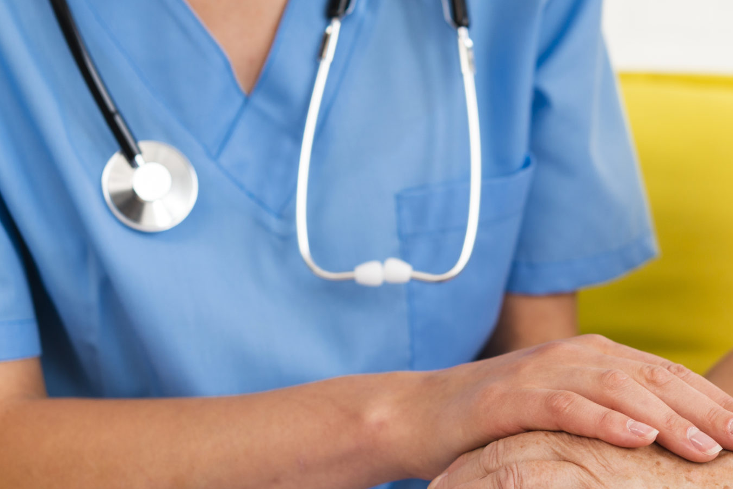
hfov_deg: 21.2
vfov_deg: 14.4
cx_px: 605
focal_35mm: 95
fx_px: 1935
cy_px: 276
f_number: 3.5
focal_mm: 50
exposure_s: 1/160
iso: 250
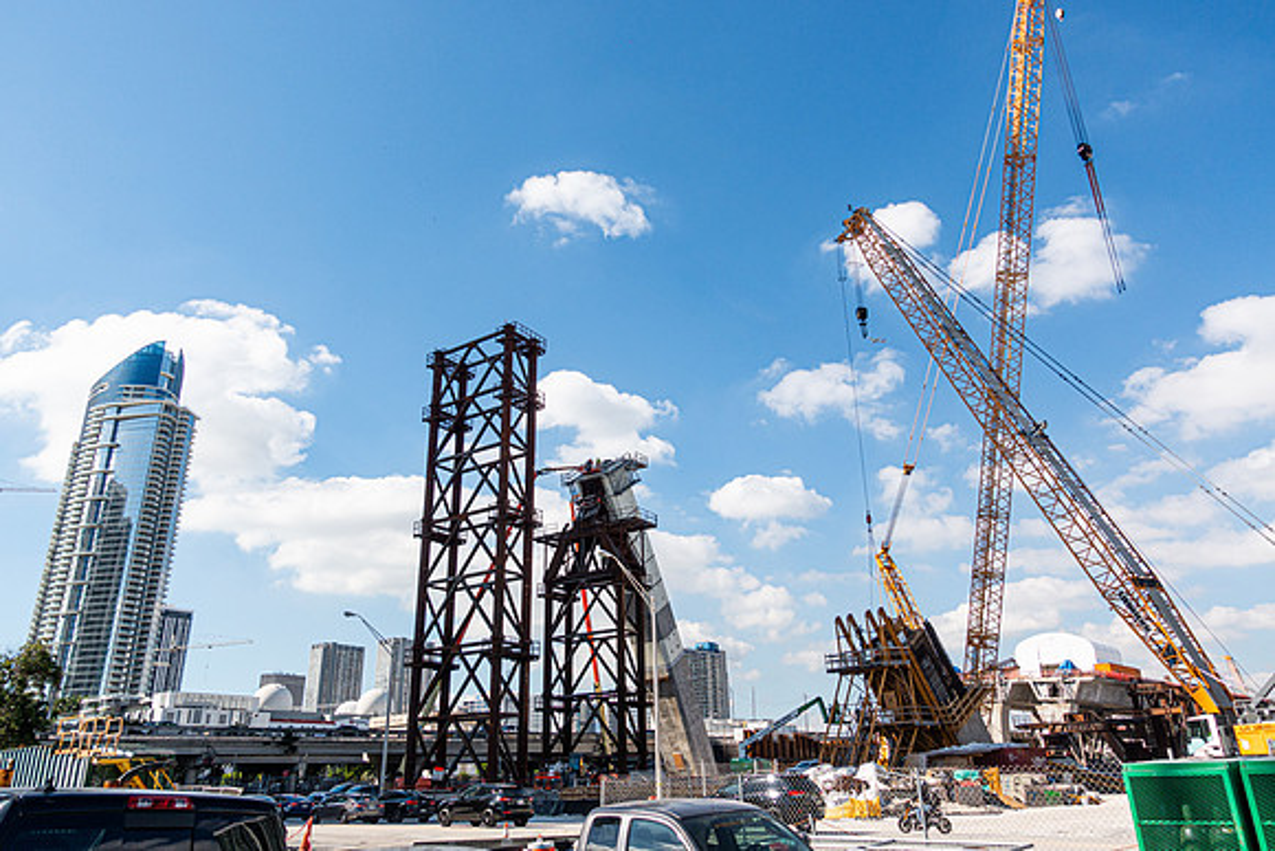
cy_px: 426
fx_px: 850
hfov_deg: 73.7
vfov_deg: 53.2
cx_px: 638
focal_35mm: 24
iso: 125
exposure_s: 1/250
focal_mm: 8.8
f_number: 3.5
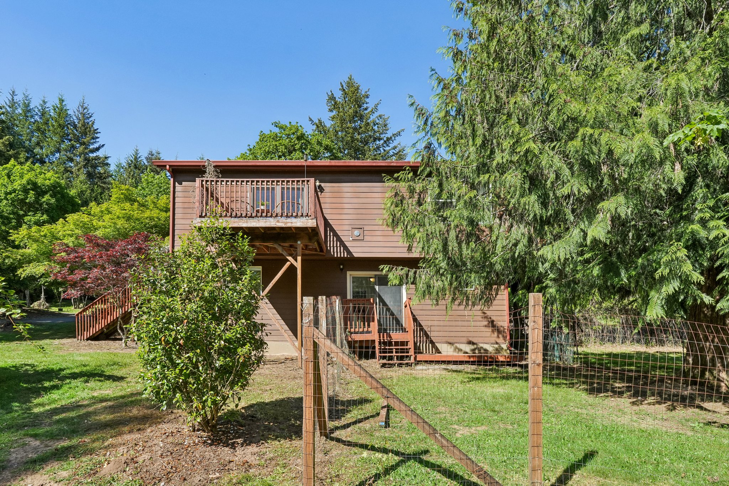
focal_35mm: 20
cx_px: 364
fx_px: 405
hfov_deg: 84.0
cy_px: 243
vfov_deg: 61.9
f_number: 8
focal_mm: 20
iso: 400
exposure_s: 1/500
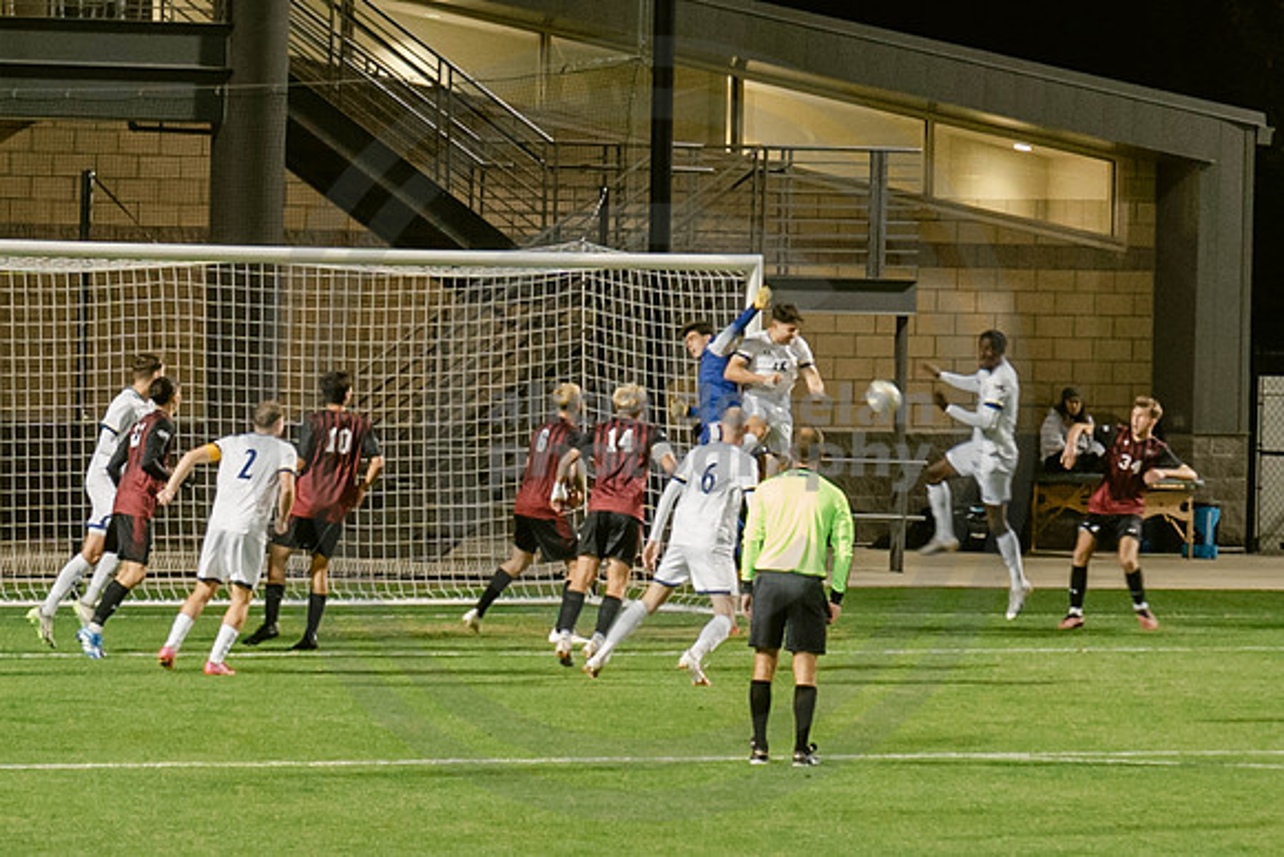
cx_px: -319
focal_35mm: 309
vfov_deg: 4.5
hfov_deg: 6.6
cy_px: 326
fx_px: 11011
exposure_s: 1/160
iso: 2000
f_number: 4
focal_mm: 70
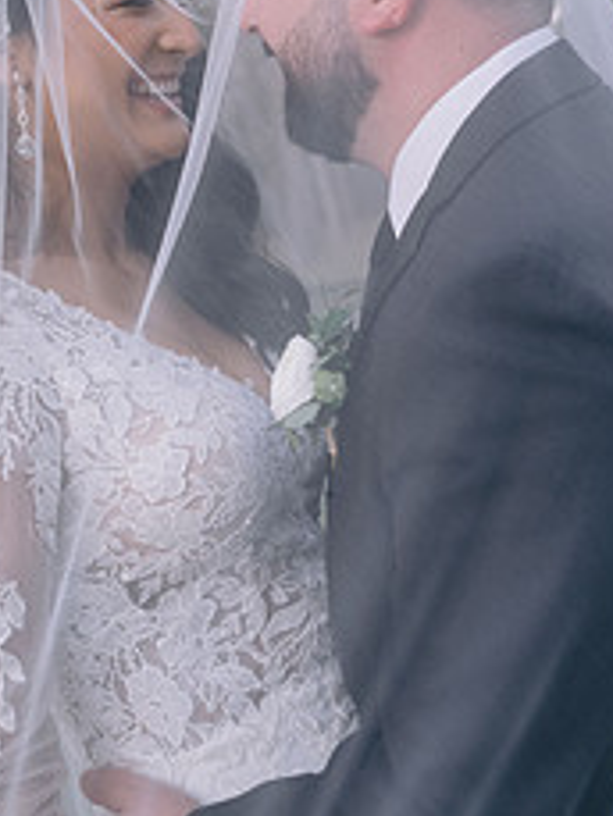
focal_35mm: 66
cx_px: 257
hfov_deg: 22.3
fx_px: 1557
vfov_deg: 29.0
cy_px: 232
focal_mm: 35
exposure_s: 1/125
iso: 800
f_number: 4
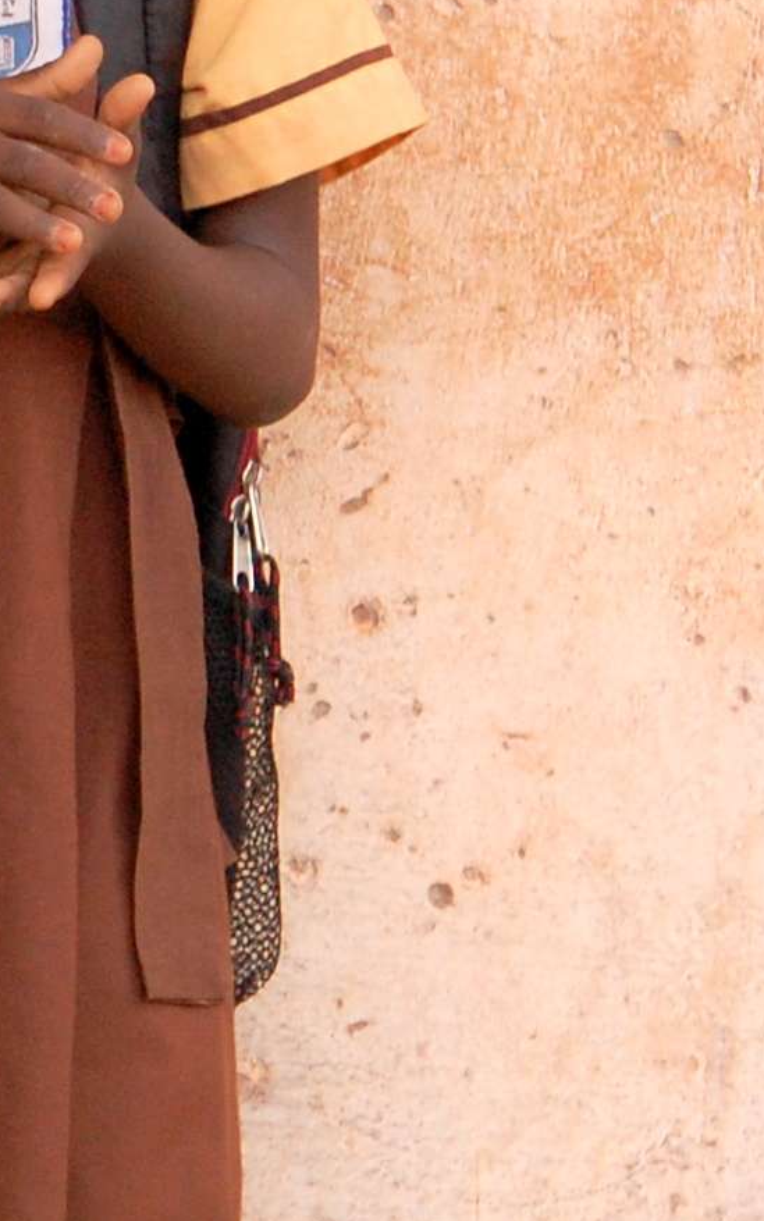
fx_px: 10457
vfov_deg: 6.7
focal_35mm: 314
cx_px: -1079
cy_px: 181
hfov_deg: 4.1
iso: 800
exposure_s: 1/1250
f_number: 4
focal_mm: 60
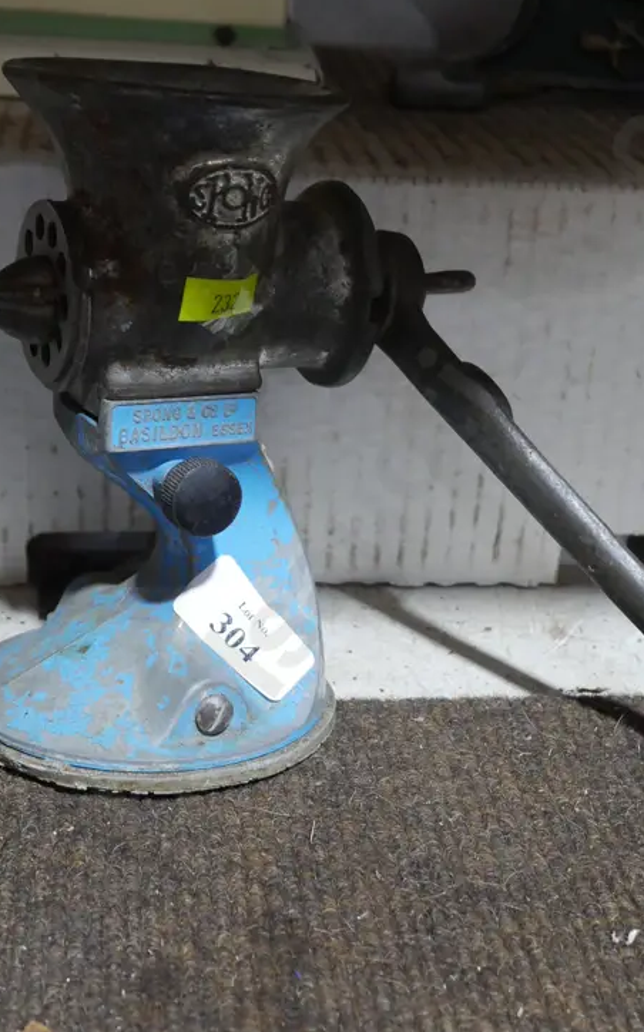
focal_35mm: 60
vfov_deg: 34.0
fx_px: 1686
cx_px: 372
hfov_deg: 21.6
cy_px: 513
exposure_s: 1/60
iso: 1250
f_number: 5
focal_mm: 20
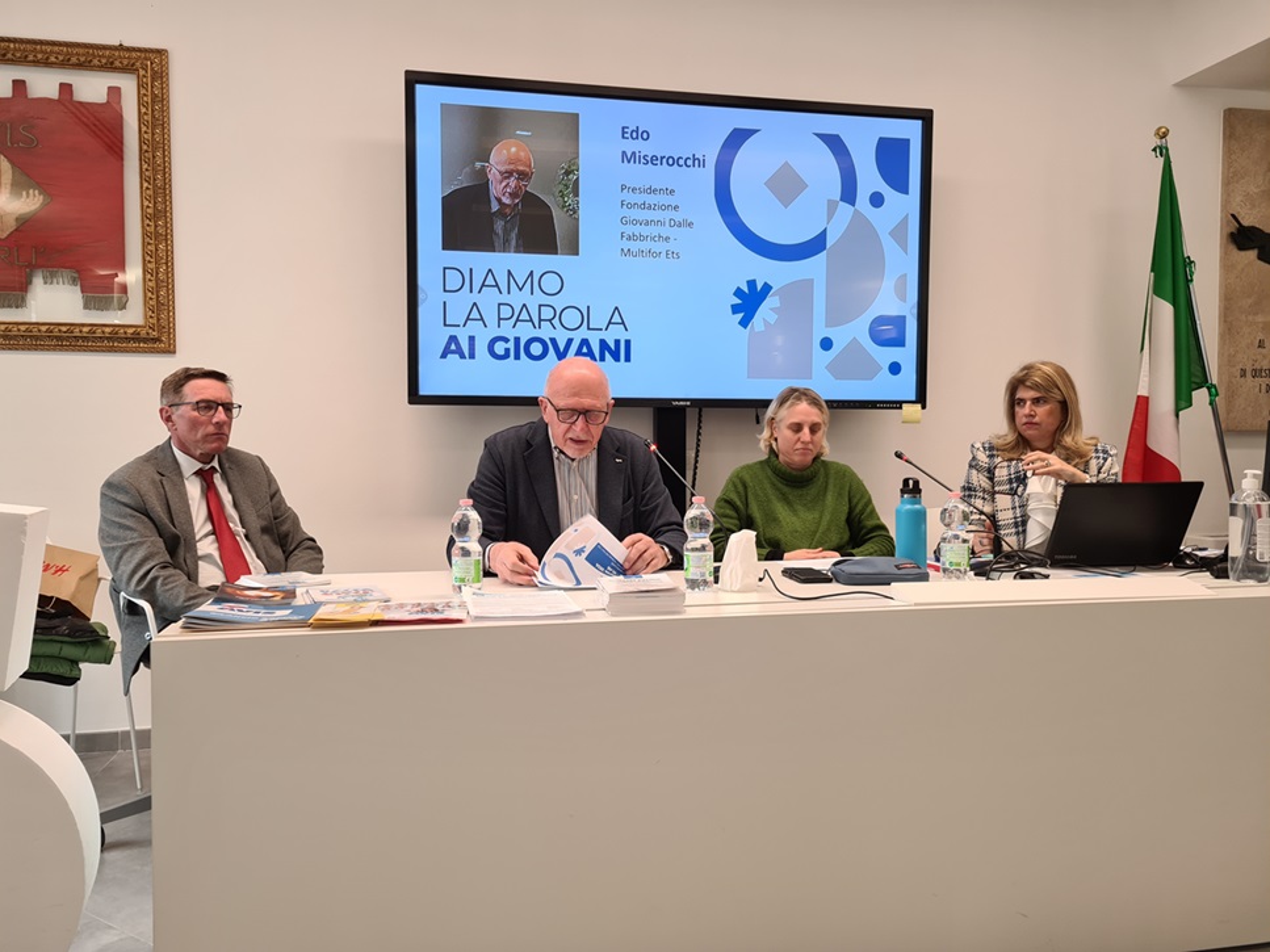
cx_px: 635
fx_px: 954
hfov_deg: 67.3
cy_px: 476
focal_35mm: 26
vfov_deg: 53.1
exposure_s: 1/50
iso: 100
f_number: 1.8
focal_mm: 5.4
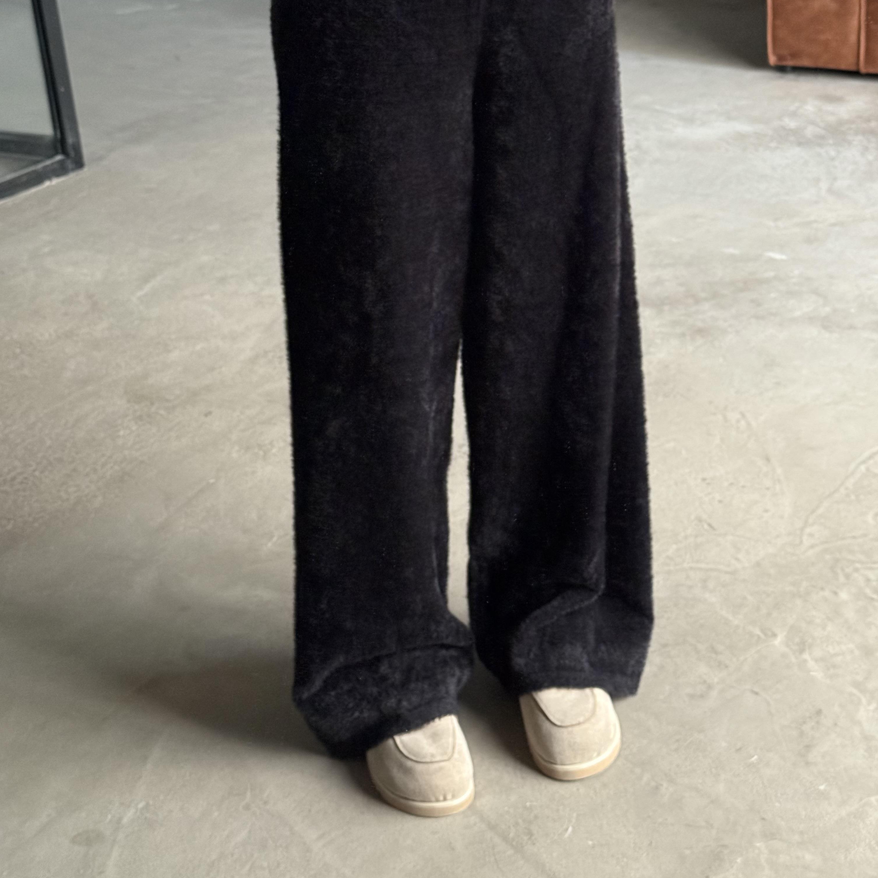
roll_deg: +4.7
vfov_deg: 29.9
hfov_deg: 30.0
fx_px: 1636
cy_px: 330
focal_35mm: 57
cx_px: 437
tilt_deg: -41.9
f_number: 1.78
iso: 500
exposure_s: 1/39
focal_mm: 6.76
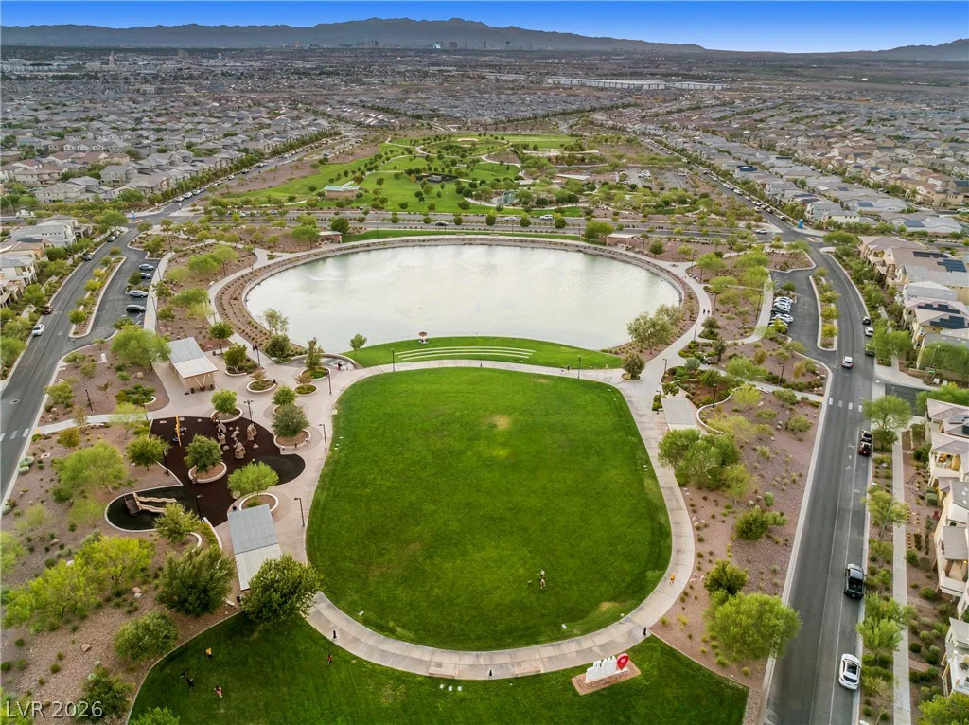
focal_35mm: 24
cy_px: 362
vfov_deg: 56.7
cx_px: 484
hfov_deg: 71.6
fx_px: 671
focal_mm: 12.29
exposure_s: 1/400
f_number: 2.8
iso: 400
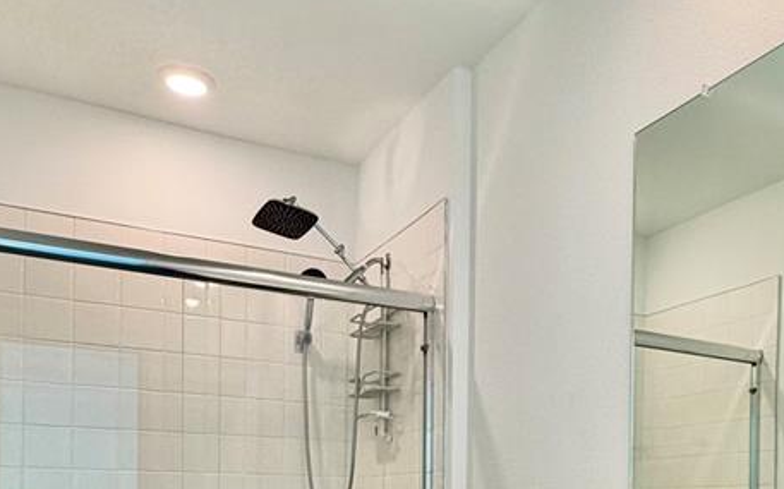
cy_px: 518
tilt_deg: -0.3
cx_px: 534
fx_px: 833
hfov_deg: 49.4
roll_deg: -1.3
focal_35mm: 39
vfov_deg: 29.9
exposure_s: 1/120
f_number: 2.2
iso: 125
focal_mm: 2.22
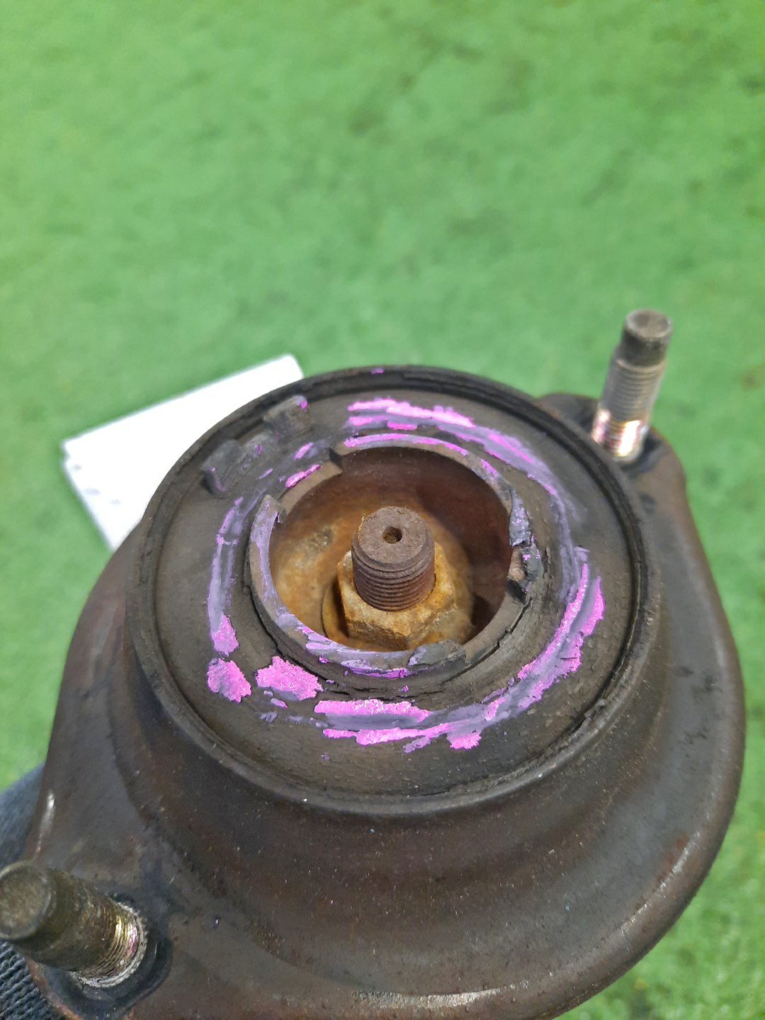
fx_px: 737
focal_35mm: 25
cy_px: 510
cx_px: 382
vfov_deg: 69.4
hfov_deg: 54.9
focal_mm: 4.6
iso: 389
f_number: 2
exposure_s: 1/33
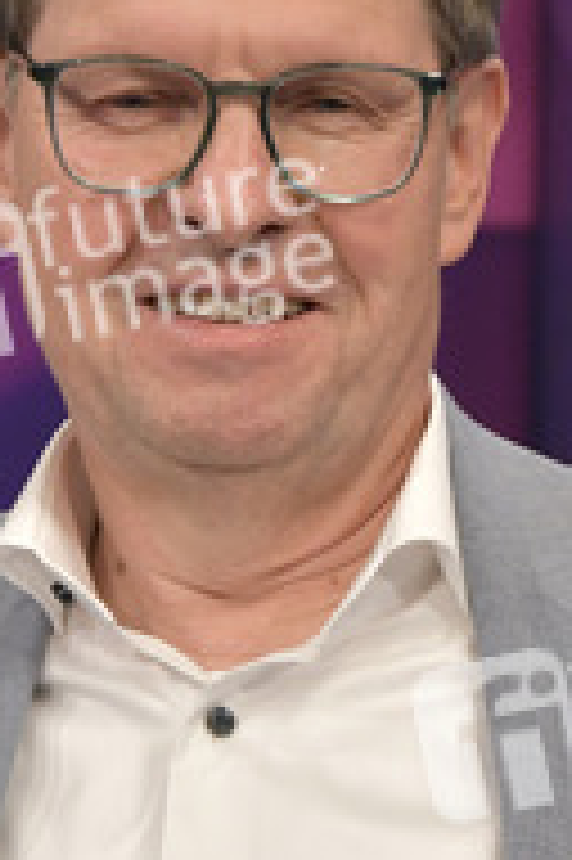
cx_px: 234
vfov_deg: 17.5
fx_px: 2793
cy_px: 491
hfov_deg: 11.7
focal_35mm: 117
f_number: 6.3
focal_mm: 56
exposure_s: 1/200
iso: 2500
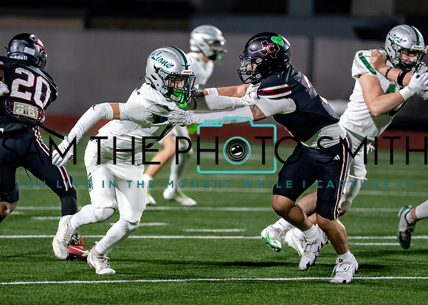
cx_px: 179
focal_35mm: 350
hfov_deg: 5.8
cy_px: 134
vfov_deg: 4.1
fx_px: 4249
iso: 3200
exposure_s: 1/1250
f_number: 2.8
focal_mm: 200
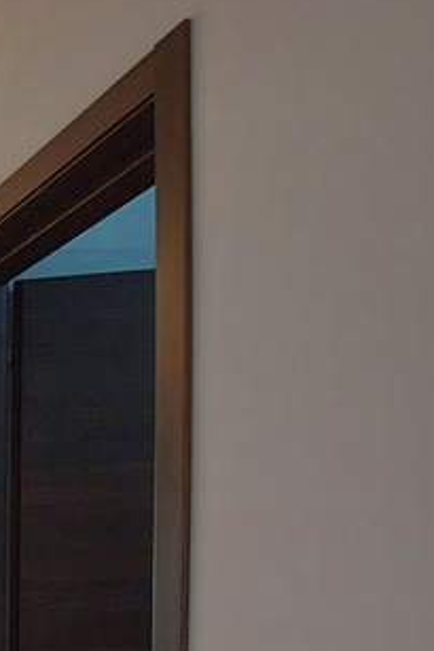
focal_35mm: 45
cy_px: 628
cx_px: -487
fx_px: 815
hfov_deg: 17.6
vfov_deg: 39.3
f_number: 2.2
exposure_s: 1/50
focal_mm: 1.74
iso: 64
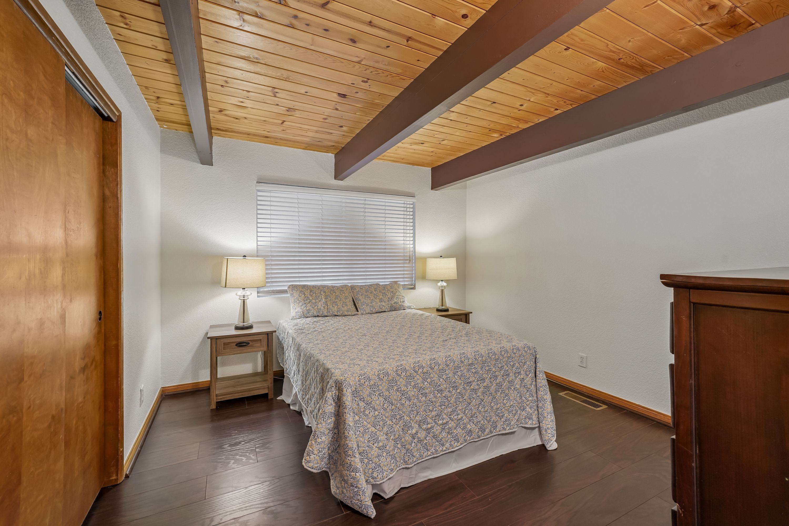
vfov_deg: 81.2
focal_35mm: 14
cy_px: 263
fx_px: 307
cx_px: 394
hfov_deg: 104.3
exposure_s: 1/6
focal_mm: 14
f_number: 8
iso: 400
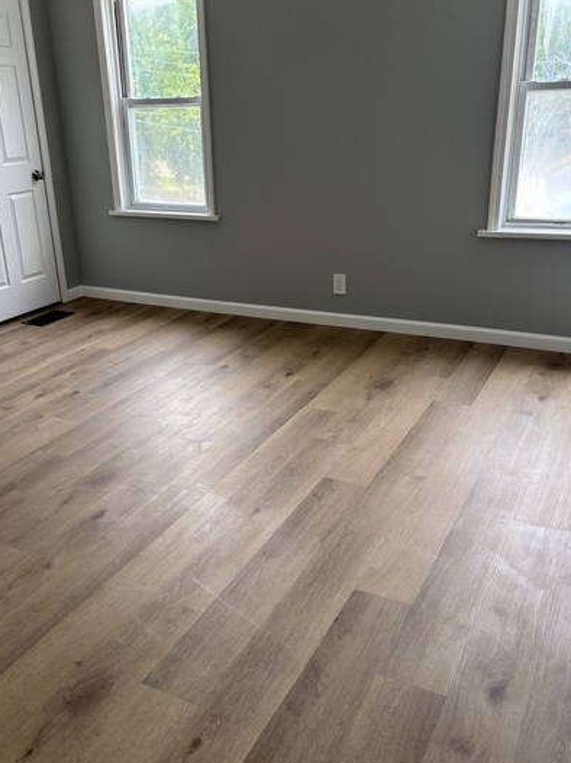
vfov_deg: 55.4
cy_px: 387
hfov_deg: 42.8
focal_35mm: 33
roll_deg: +0.5
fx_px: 726
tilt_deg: -23.0
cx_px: 241
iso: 40
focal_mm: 5.96
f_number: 1.6
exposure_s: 1/121
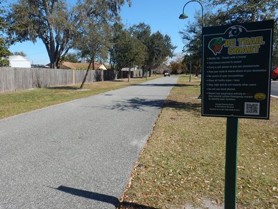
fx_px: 193
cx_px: 139
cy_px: 104
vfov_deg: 56.8
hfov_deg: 71.6
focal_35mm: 24
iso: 125
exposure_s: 1/800
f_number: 4.1
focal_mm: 4.3
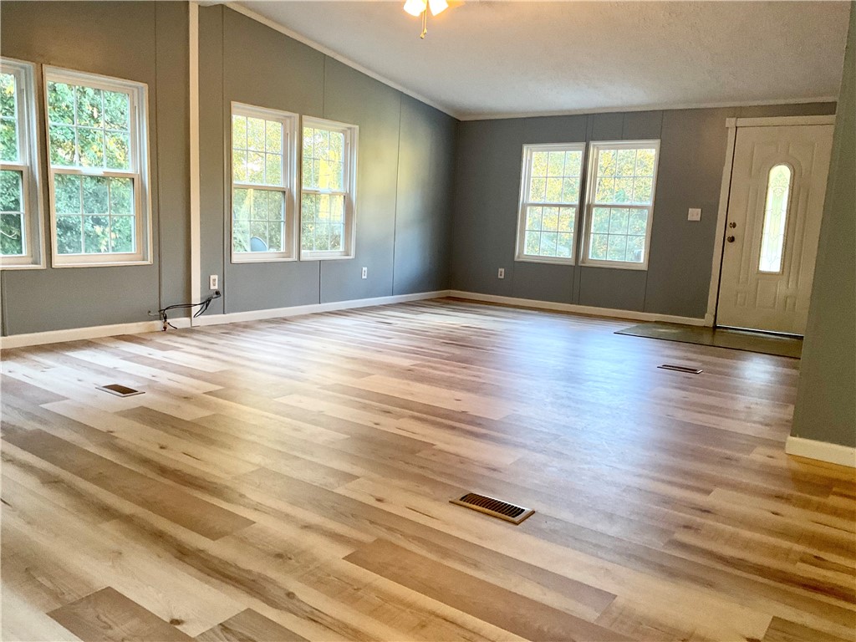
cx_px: 428
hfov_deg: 61.7
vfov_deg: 48.2
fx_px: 717
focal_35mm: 29
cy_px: 321
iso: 125
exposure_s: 1/60
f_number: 1.8
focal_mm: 3
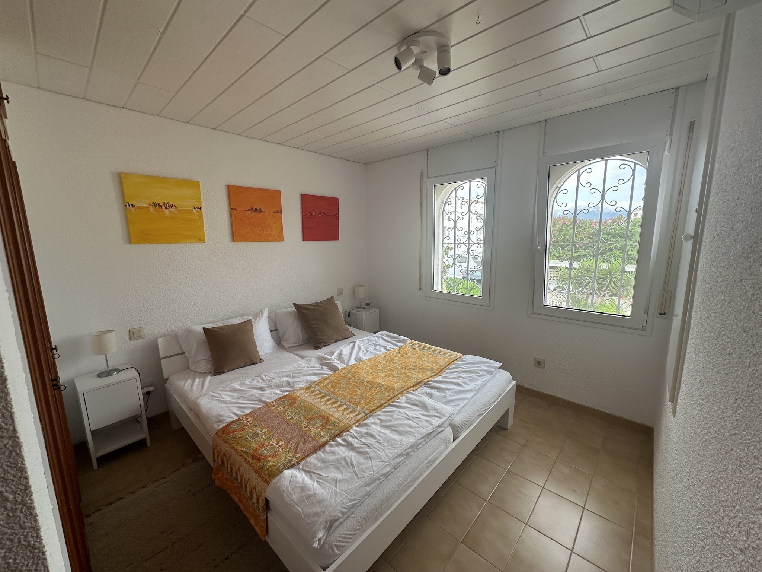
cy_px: 286
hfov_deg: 102.1
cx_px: 381
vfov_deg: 85.7
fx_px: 308
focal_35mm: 14
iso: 80
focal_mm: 2.22
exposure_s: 1/99
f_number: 2.2
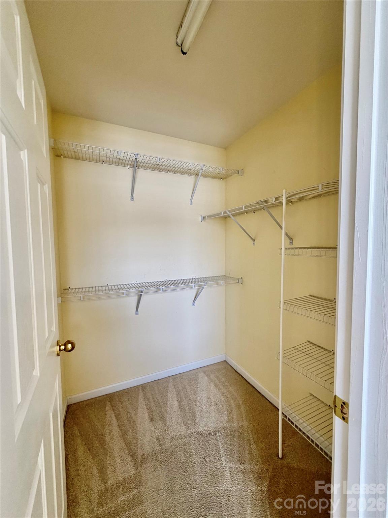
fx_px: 209
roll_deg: +0.5
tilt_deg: -3.0
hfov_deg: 85.7
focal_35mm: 14
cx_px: 194
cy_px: 259
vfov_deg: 102.1
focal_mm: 2.22
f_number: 2.2
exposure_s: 1/60
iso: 200
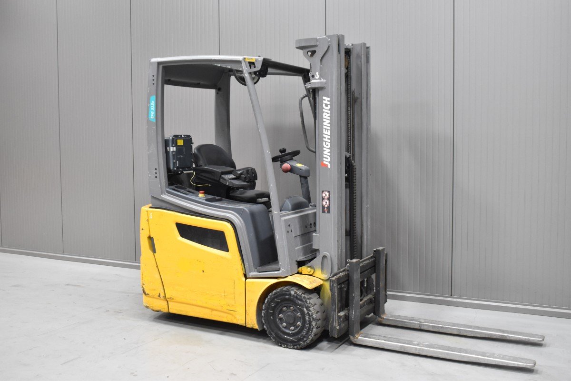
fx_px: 595
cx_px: 286
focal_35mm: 38
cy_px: 190
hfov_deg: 51.3
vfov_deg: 35.5
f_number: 5
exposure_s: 1/30
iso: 1600
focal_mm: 25
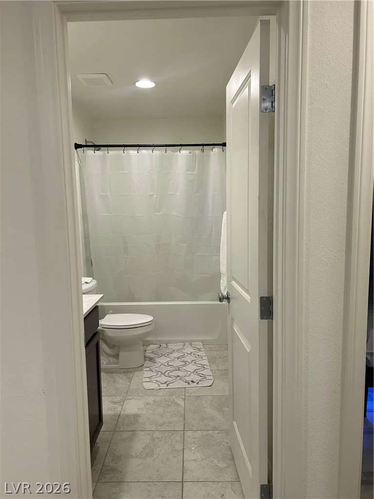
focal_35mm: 26
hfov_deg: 53.1
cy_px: 250
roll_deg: +1.0
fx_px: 375
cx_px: 187
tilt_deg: -7.6
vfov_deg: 67.3
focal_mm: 5.7
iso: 125
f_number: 1.5
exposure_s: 1/120
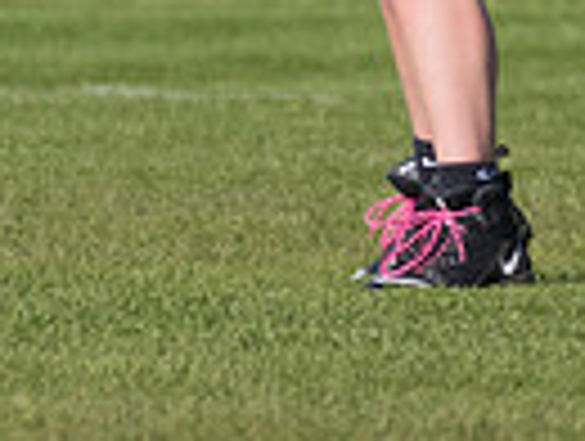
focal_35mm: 2504
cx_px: 266
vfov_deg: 0.6
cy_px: -400
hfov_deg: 0.8
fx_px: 42395
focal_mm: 390
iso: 320
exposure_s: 1/2000
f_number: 5.6
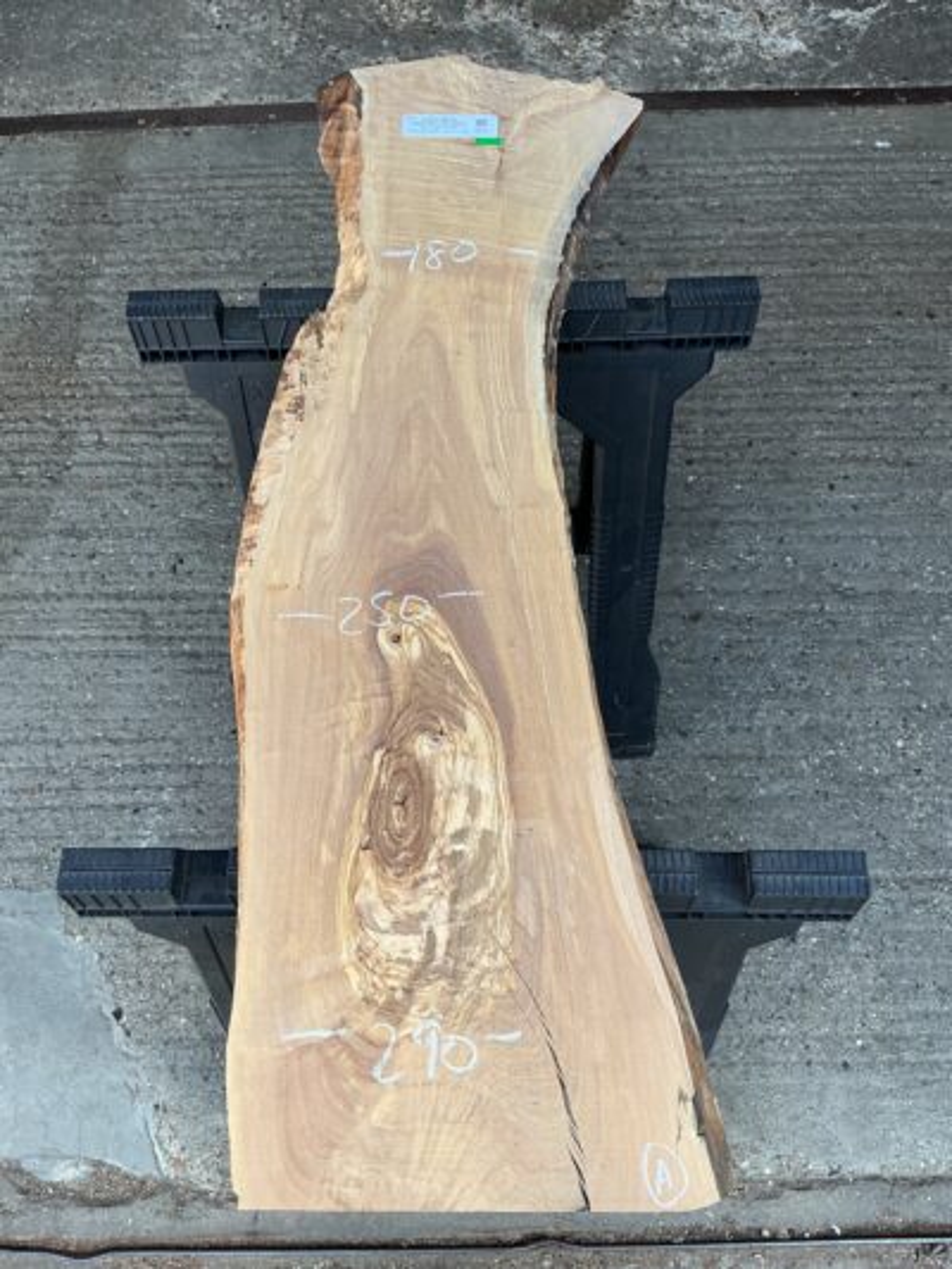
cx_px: 476
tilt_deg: -66.7
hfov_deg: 48.2
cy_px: 634
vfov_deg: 61.6
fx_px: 1063
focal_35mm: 29
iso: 20
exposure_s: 1/120
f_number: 1.8
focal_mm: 3
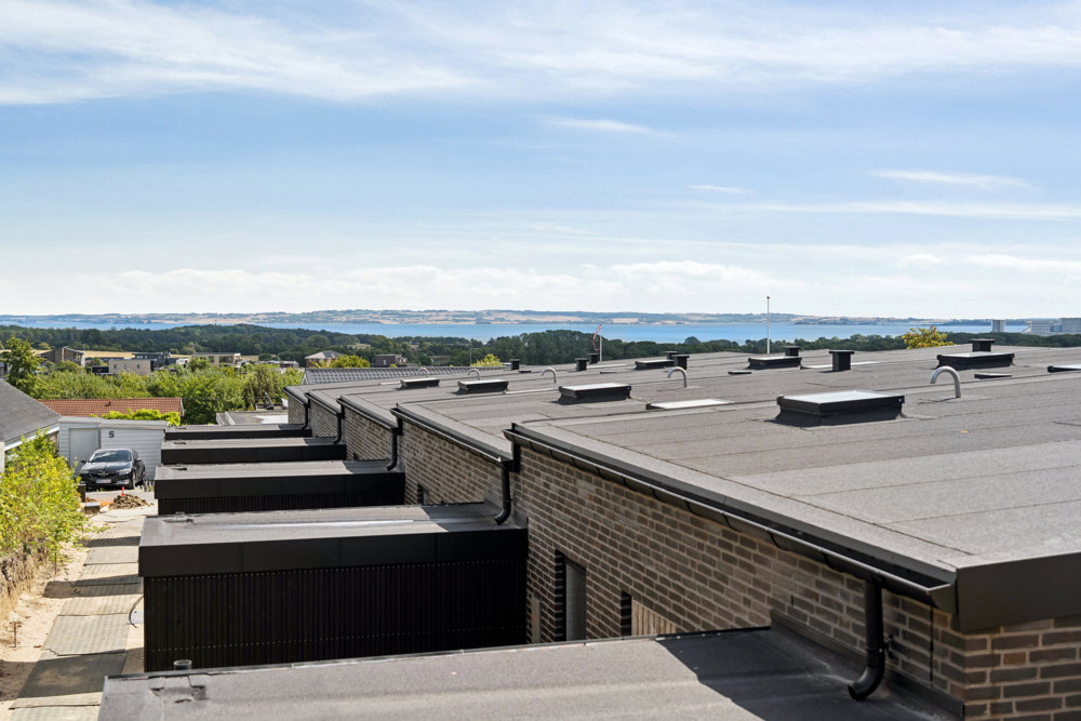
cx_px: 540
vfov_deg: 33.4
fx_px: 1201
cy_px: 360
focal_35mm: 40
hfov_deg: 48.5
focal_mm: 40
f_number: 4
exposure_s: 1/800
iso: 80
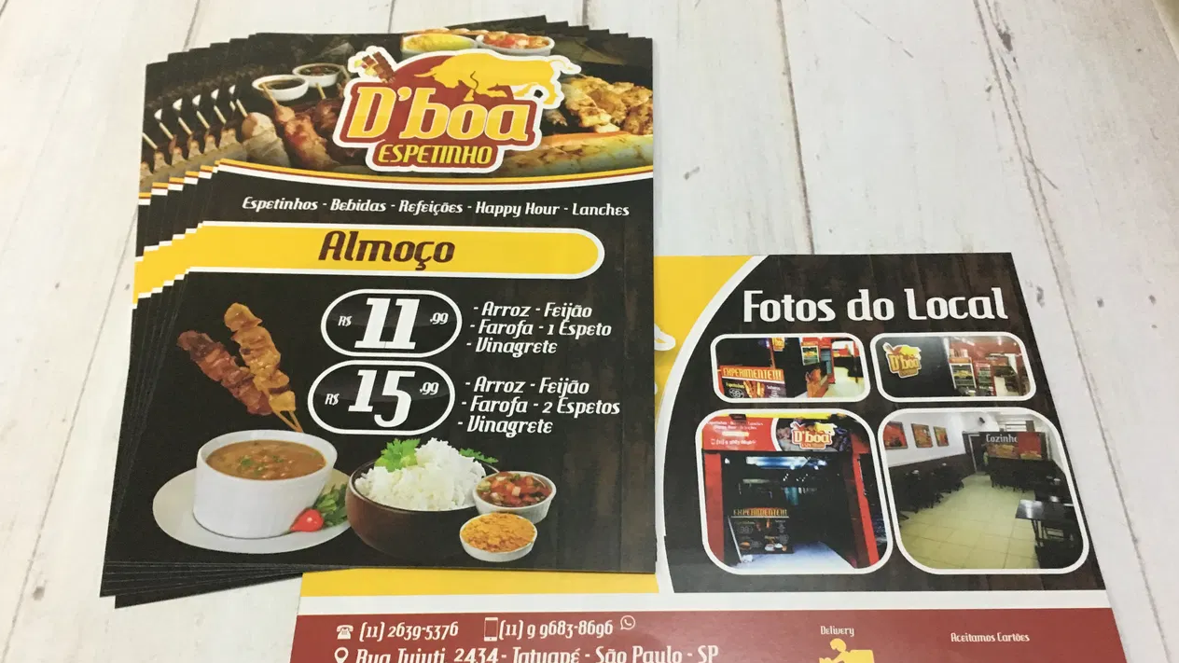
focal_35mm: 32
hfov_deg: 61.0
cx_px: 593
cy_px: 418
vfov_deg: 36.4
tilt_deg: -58.7
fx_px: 1000
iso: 250
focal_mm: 4.15
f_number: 2.2
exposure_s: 1/15
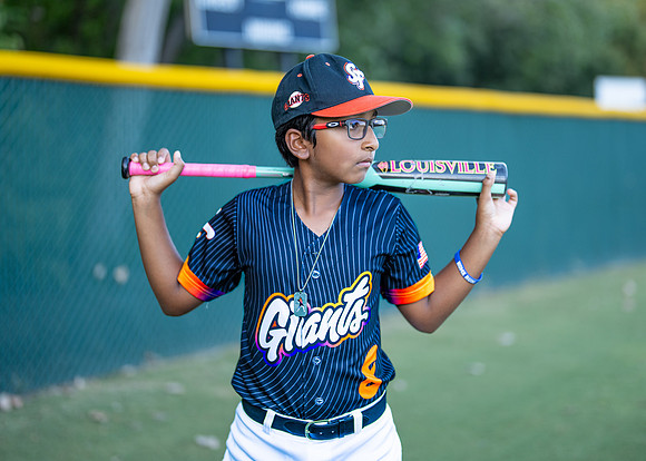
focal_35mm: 61
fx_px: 1119
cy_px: 199
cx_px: 342
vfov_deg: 23.3
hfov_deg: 32.2
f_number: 1.2
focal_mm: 50
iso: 125
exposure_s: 1/1000
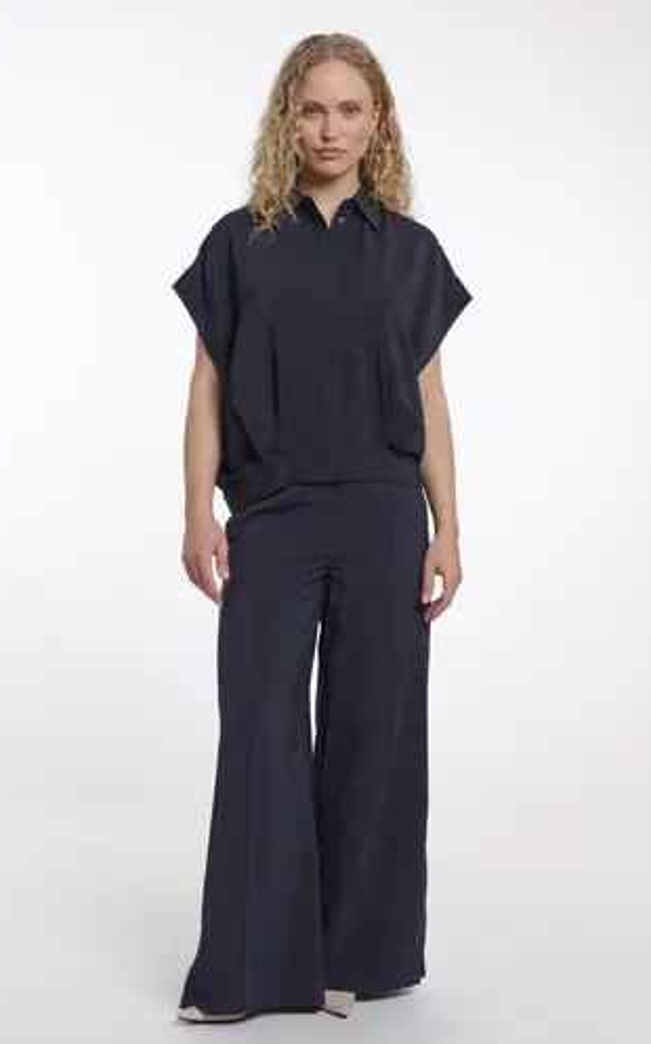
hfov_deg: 22.3
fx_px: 1649
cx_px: 330
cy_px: 526
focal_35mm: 58
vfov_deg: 35.1
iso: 125
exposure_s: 1/160
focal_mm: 56
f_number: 8
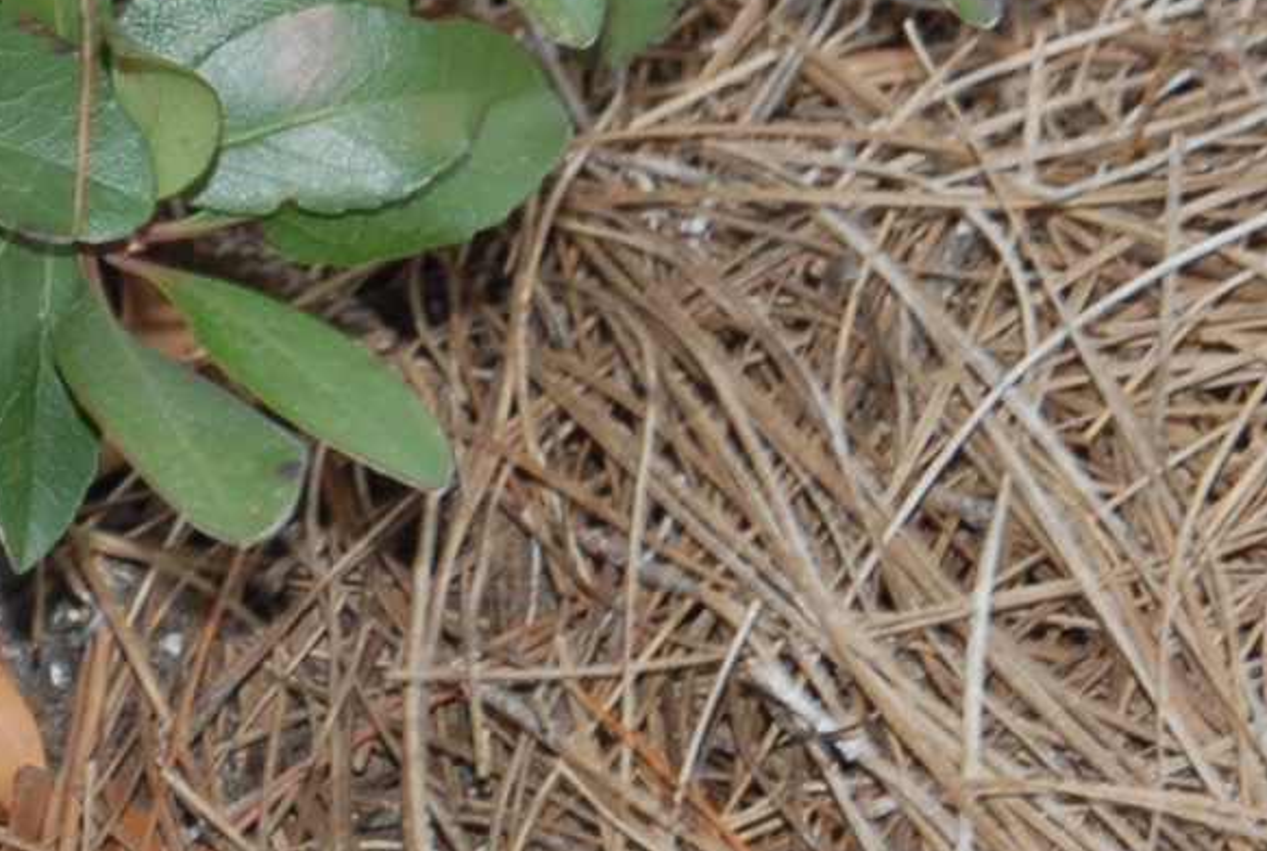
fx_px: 21060
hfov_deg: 3.4
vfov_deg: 2.3
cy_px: -357
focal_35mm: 597
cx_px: -834
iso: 200
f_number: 7.1
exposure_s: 1/200
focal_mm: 80
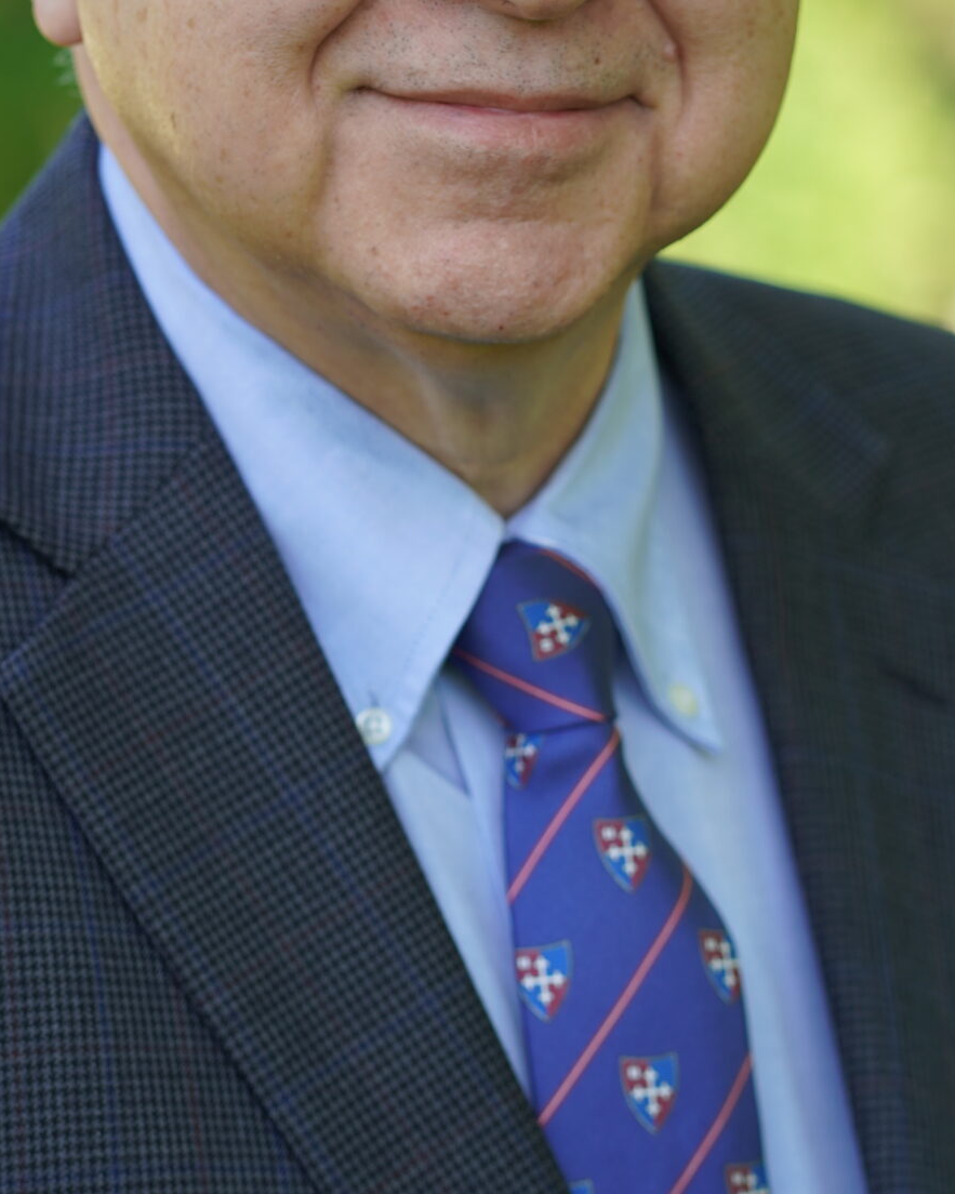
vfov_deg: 10.4
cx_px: 382
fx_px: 6537
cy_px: 389
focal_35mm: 185
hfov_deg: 8.4
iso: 125
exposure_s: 1/160
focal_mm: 85
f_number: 4
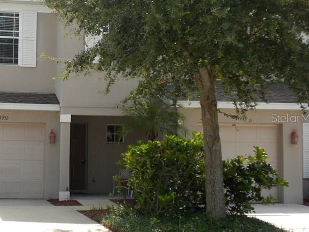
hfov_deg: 28.1
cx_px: 43
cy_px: 118
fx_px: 598
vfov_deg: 21.9
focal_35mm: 67
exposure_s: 1/612
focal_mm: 6.6
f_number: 3.5
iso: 90
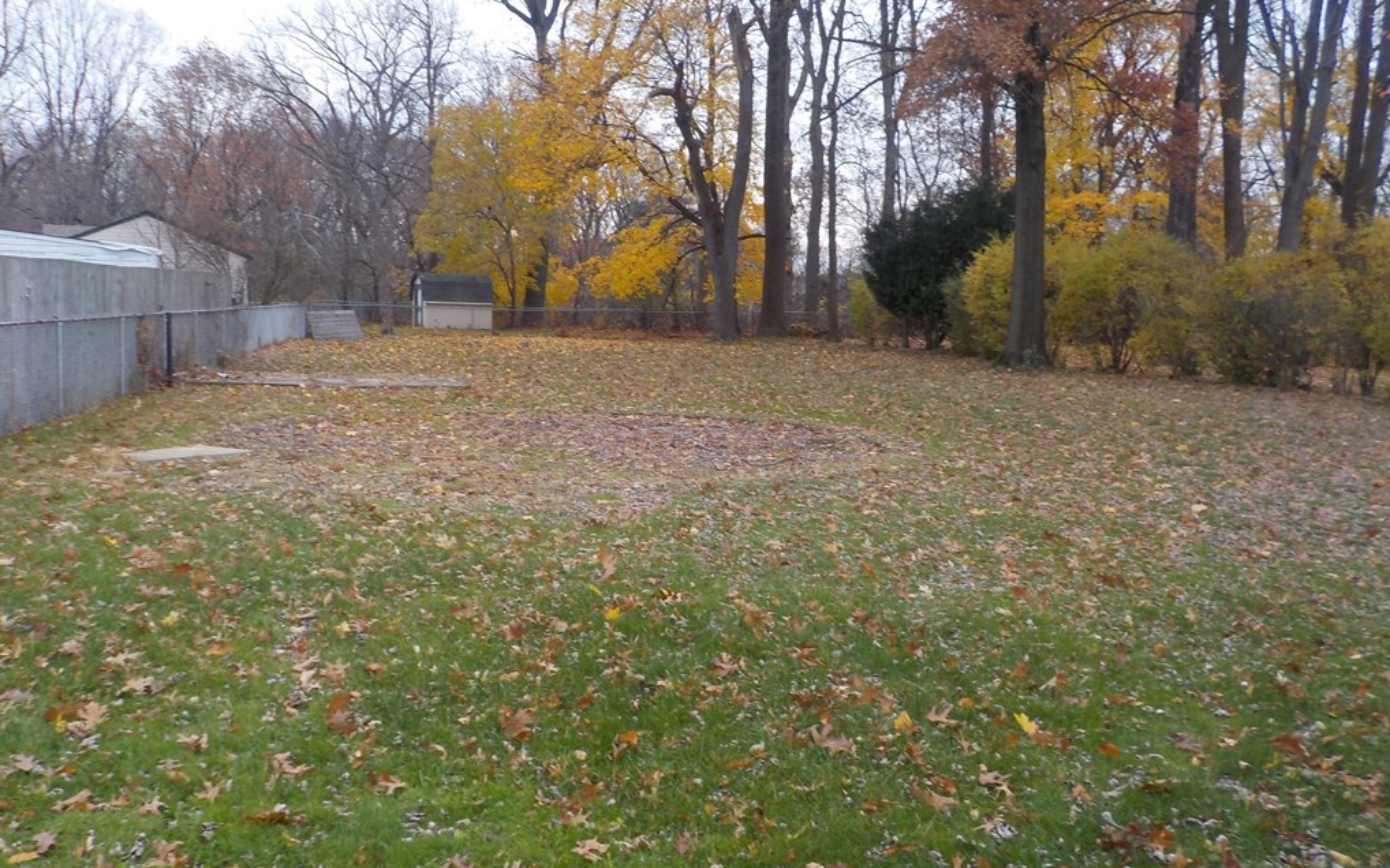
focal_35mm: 32
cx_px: 695
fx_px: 1212
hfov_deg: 59.7
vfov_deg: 39.4
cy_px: 431
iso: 125
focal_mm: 4.1
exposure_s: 1/40
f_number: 3.3
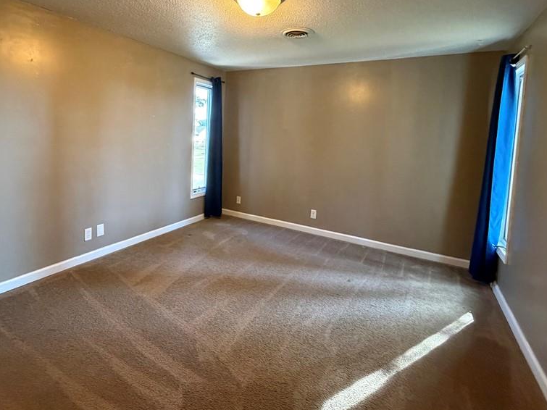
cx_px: 242
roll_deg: -2.5
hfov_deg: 84.3
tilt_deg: -3.1
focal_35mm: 19
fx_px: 300
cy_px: 149
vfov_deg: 67.4
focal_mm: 2.22
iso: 640
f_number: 2.2
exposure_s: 1/60
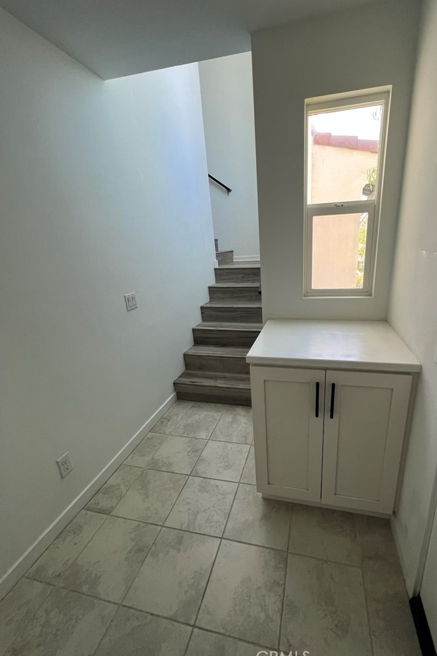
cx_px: 253
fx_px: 255
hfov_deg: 80.6
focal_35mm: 14
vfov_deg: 104.3
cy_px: 327
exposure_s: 1/99
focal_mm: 1.57
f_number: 1.8
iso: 125
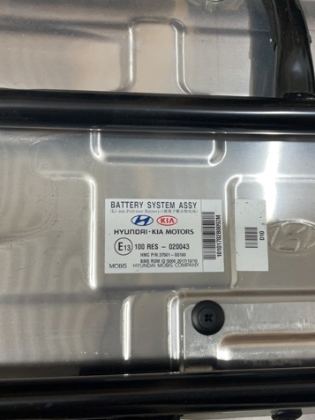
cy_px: 210
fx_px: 473
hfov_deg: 36.7
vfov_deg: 47.9
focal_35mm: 39
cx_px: 180
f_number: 1.8
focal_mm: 3
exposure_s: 1/100
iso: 40
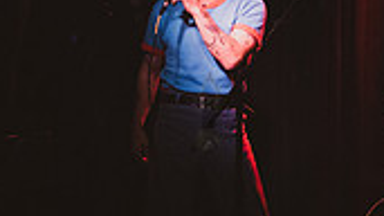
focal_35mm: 85
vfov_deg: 14.2
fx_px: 865
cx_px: 207
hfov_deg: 25.0
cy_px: 110
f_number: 4
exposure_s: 1/400
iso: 10000
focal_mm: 24
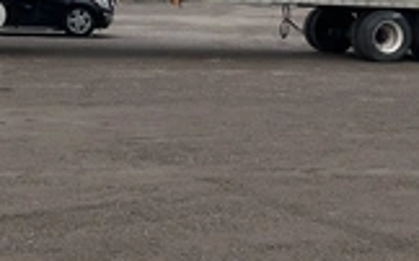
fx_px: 867
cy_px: 3
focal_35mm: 76
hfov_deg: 27.0
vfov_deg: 16.8
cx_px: 147
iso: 25
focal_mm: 3
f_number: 1.8
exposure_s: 1/1912
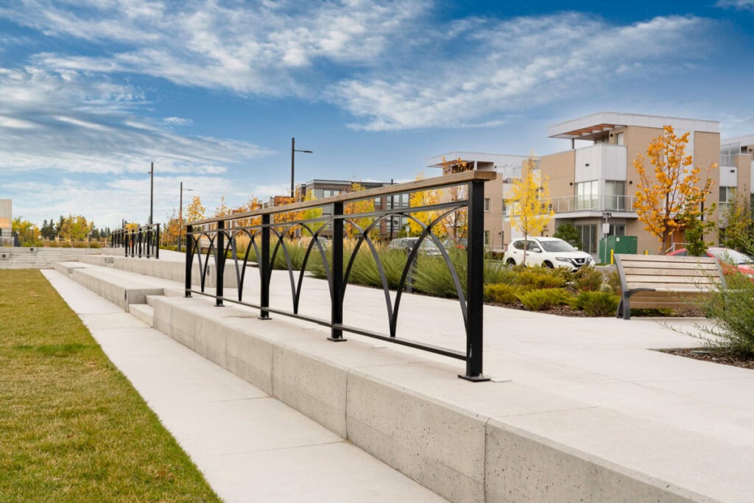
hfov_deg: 54.4
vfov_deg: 37.9
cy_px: 252
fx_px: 733
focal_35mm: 35
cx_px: 377
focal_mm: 35
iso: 160
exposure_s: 1/100
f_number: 8
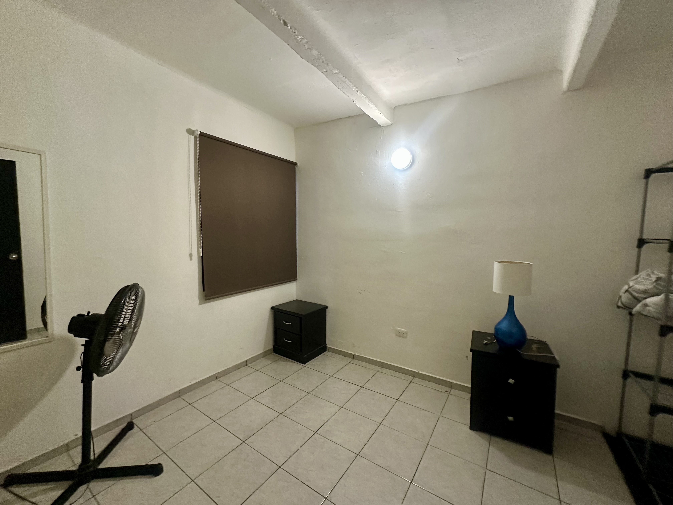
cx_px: 336
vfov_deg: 85.7
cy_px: 252
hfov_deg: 102.1
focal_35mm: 14
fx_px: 272
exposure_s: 1/60
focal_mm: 2.22
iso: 800
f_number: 2.2
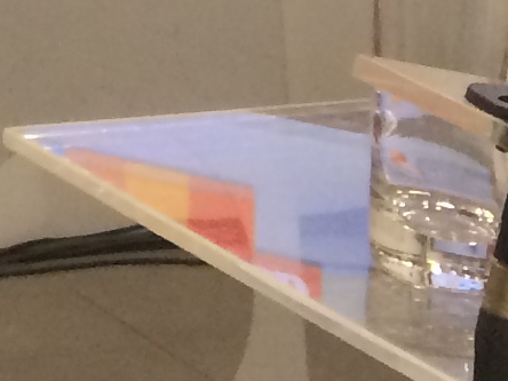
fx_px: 3126
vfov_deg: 6.3
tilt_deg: -1.9
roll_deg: -1.5
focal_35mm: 213
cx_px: -1018
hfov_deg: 8.0
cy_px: -874
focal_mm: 4.15
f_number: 2.2
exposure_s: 1/33
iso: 160
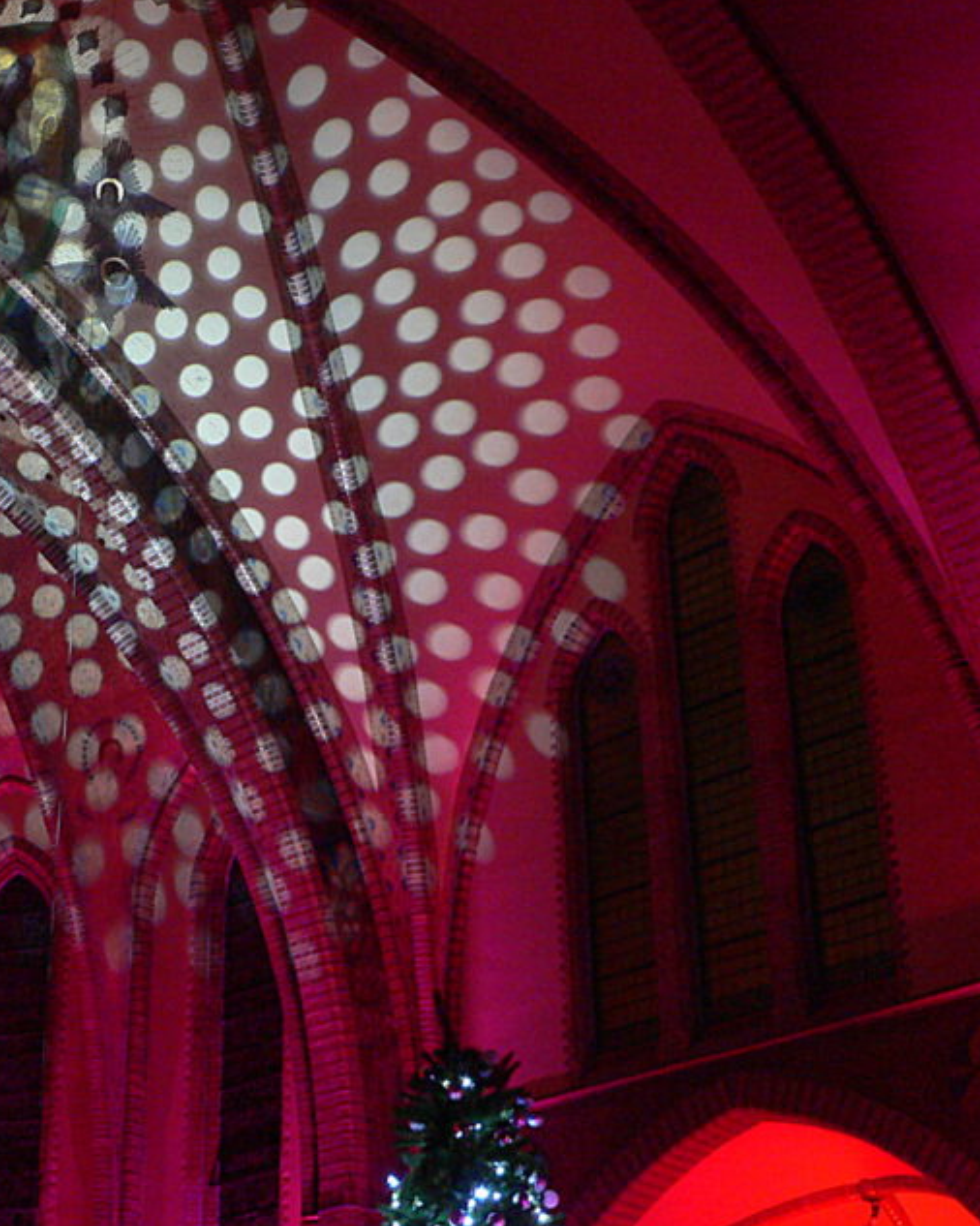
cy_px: 643
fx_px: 2176
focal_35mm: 60
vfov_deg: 31.5
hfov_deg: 25.0
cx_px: 194
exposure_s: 1/4
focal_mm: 6.3
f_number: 2.8
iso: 200
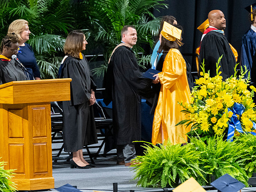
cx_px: 157
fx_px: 3238
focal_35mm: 438
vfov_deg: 3.4
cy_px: 96
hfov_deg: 4.5
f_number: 4
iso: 2000
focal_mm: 200
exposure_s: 1/200
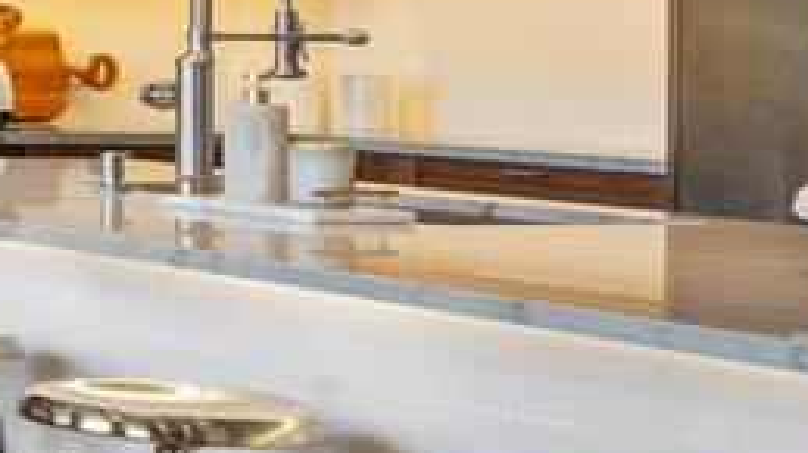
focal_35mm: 92
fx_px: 1969
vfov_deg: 13.0
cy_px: 37
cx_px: -1362
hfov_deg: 13.1
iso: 100
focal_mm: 14
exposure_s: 1/3
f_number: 11
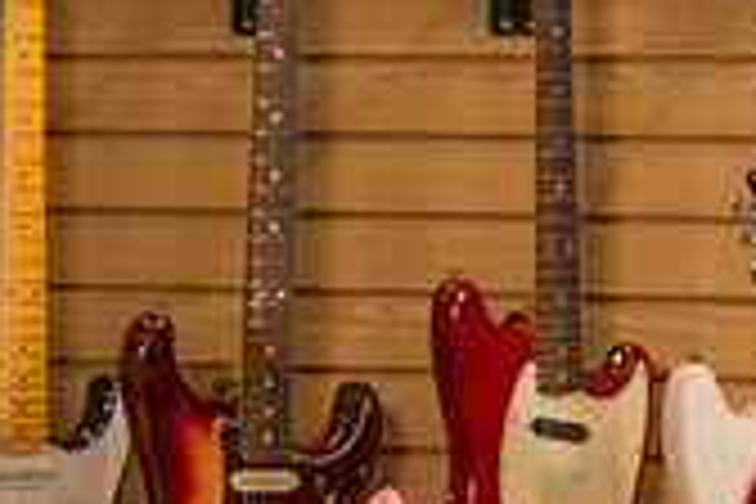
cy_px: 470
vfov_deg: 4.3
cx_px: 490
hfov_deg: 6.5
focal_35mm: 319
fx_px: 6698
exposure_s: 1/200
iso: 12800
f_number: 6.3
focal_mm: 73
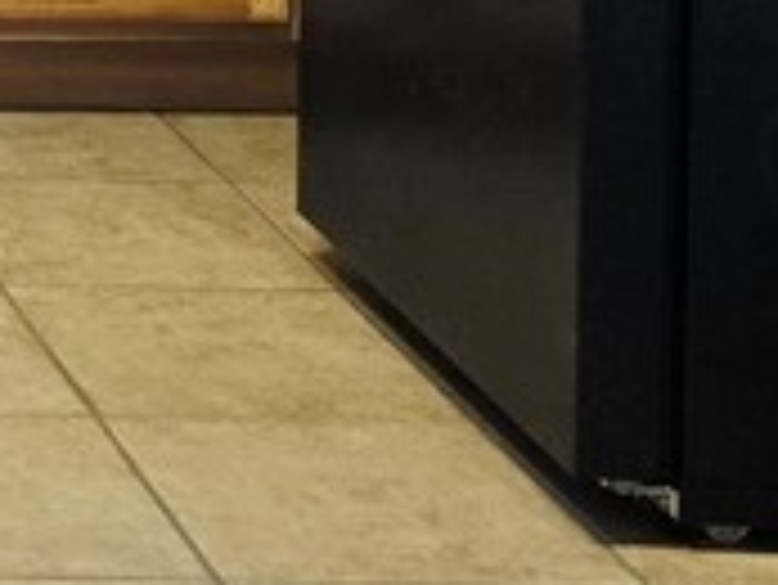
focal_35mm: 136
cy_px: -736
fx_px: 3059
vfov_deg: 9.8
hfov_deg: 12.5
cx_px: -832
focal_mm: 6.3
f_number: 1.7
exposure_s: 1/120
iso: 250
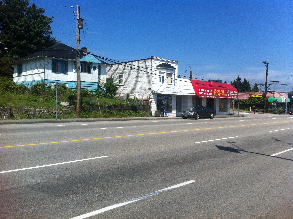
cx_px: 146
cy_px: 110
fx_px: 296
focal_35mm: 35
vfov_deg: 40.6
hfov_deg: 52.7
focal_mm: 3.85
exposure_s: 1/2155
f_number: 2.8
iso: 80
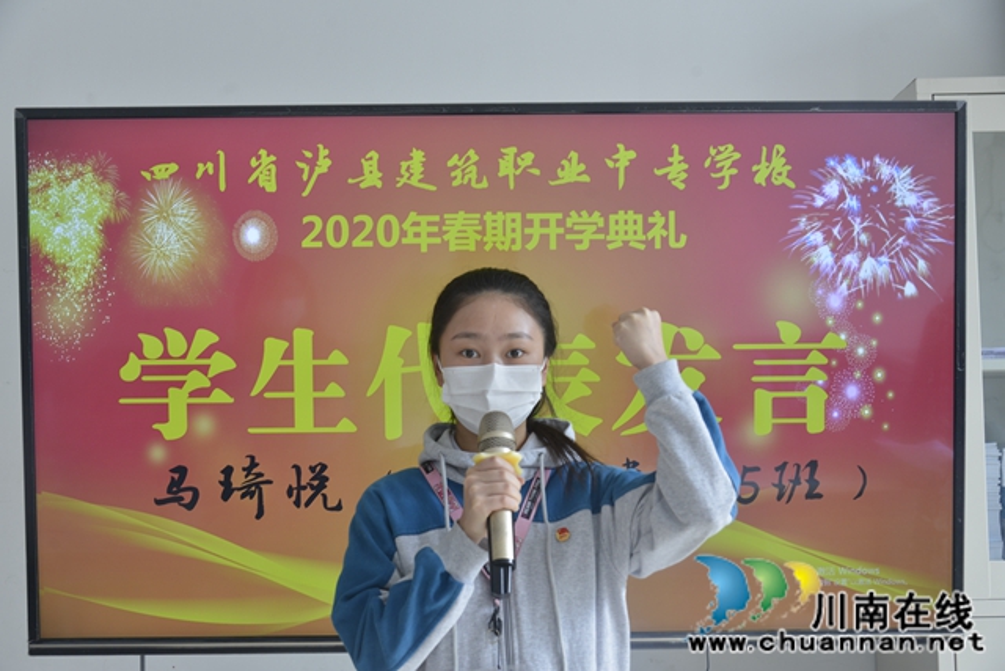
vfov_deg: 29.3
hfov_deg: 42.7
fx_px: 1284
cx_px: 502
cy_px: 336
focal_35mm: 46
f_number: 5.6
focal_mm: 46
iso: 800
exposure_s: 1/50
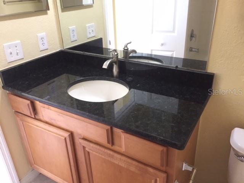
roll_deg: +2.8
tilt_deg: -26.4
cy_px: 92
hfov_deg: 61.7
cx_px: 122
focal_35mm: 29
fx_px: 204
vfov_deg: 48.2
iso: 200
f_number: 2.2
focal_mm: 4.15
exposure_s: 1/30
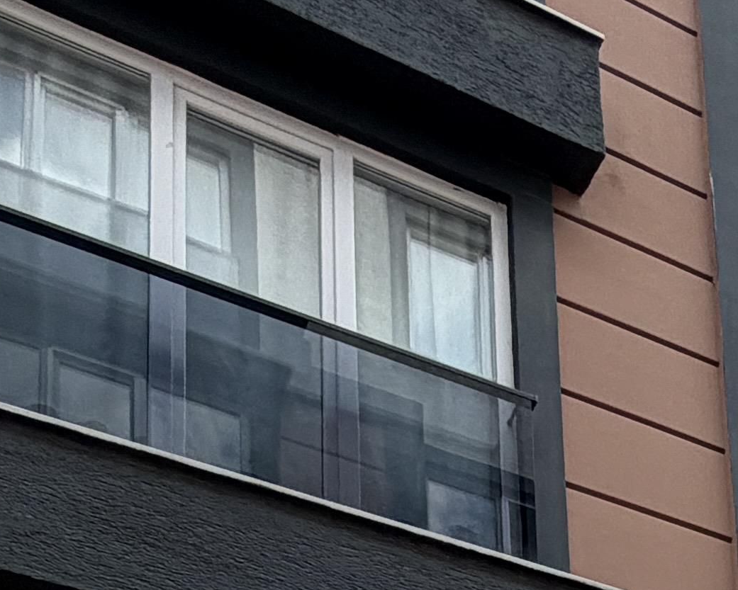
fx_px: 1638
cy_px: 1345
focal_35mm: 75
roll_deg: +4.2
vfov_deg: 14.6
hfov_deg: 23.1
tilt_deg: +11.2
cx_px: 903
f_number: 2.2
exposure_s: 1/379
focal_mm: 2.22
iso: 50
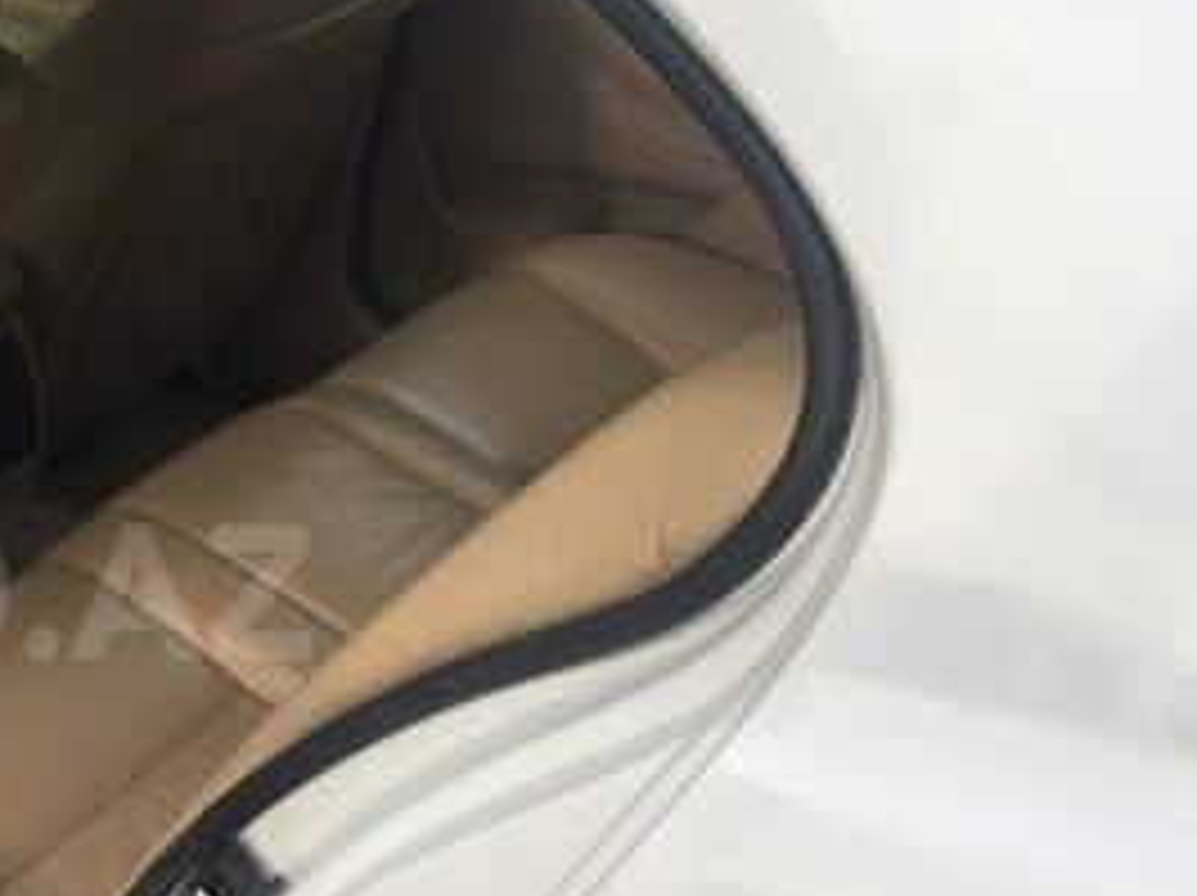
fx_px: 2487
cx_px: -148
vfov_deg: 20.3
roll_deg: +1.5
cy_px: 592
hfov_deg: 25.0
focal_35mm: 72
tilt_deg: -28.4
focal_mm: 4.15
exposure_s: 1/267
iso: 32
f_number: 2.2
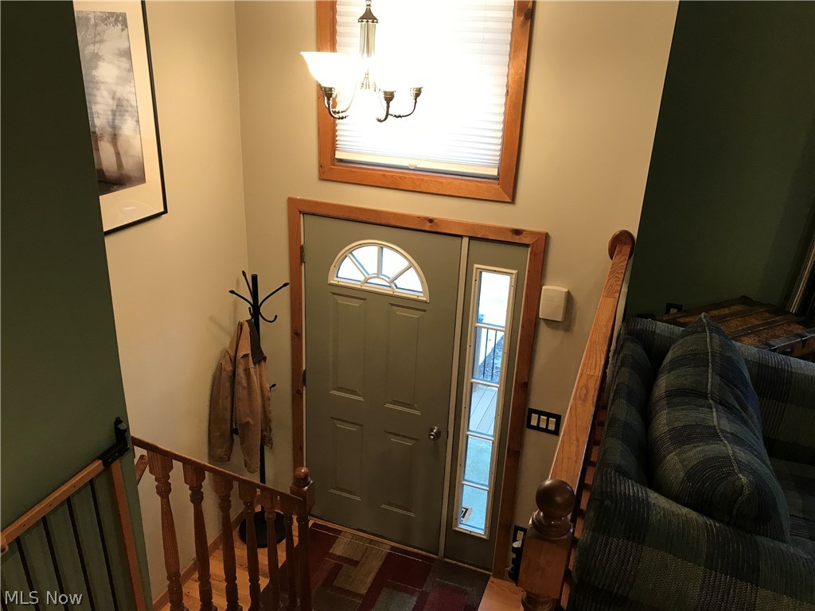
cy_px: 306
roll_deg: -2.2
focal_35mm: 28
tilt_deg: -23.7
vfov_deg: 49.7
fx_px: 659
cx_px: 408
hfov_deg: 63.4
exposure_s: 1/24
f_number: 1.8
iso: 32
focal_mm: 3.99
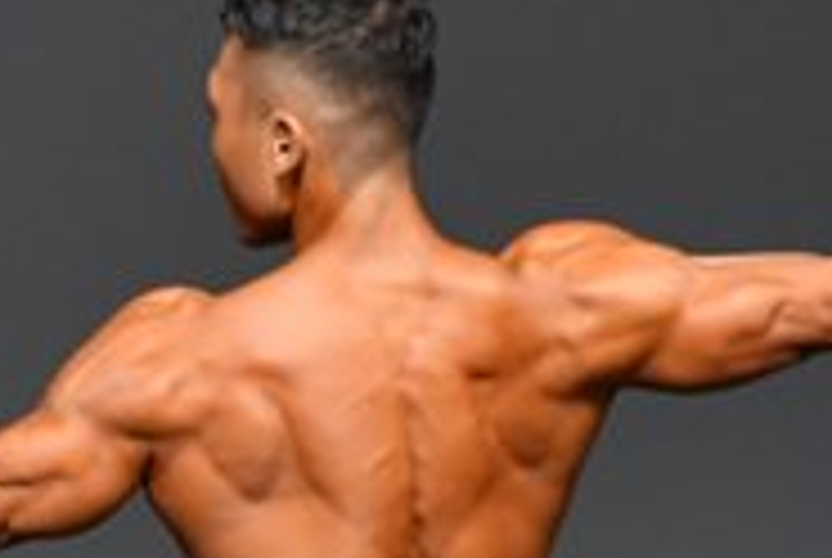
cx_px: 600
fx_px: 30463
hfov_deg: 1.6
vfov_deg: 1.0
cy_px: 778
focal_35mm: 1316
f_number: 5.6
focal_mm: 210
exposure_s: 1/400
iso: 2500
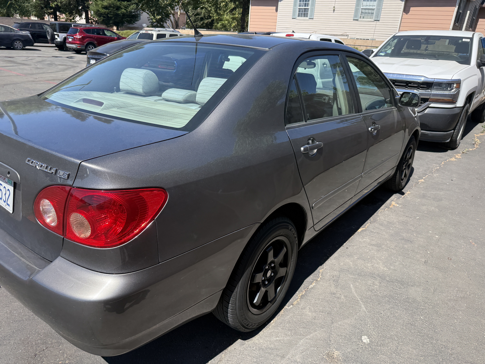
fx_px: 336
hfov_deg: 71.6
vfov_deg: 56.8
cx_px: 242
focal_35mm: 24
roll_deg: -4.1
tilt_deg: -20.1
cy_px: 182
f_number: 1.78
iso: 100
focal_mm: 6.76
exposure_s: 1/2299
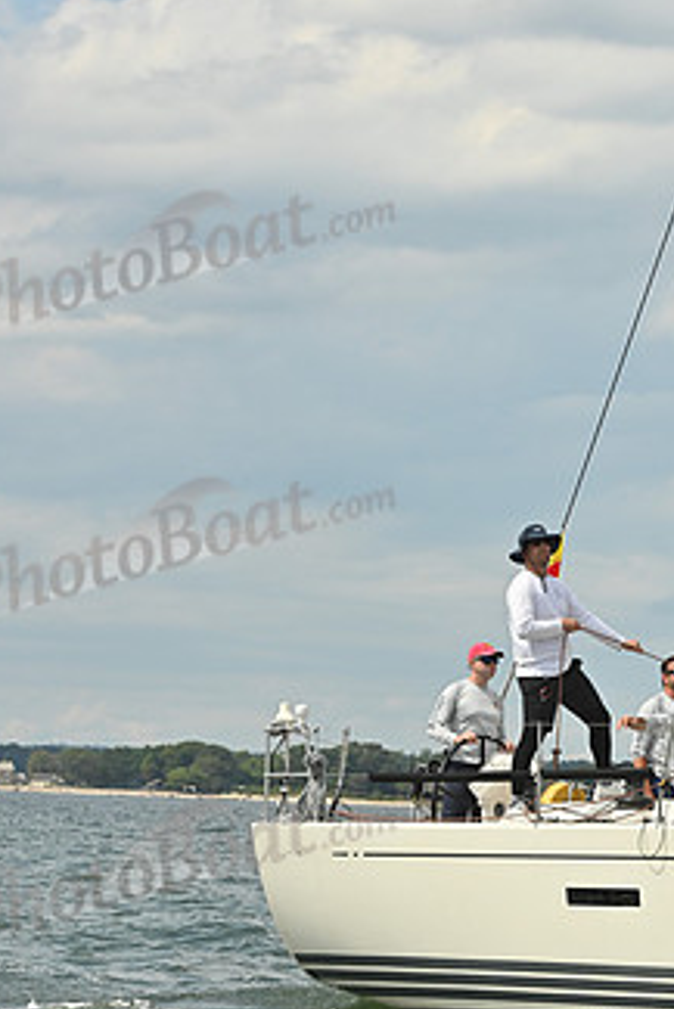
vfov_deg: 12.5
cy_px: 661
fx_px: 4600
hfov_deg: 8.4
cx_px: 558
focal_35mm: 164
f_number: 9
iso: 320
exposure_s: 1/1600
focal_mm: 92
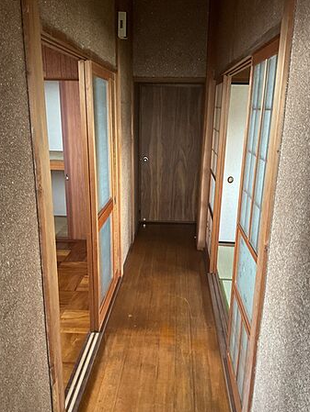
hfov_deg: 45.5
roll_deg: +0.1
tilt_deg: -16.8
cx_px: 156
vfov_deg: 58.3
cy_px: 217
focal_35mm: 31
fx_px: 370
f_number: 1.8
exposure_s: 1/40
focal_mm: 3
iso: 320
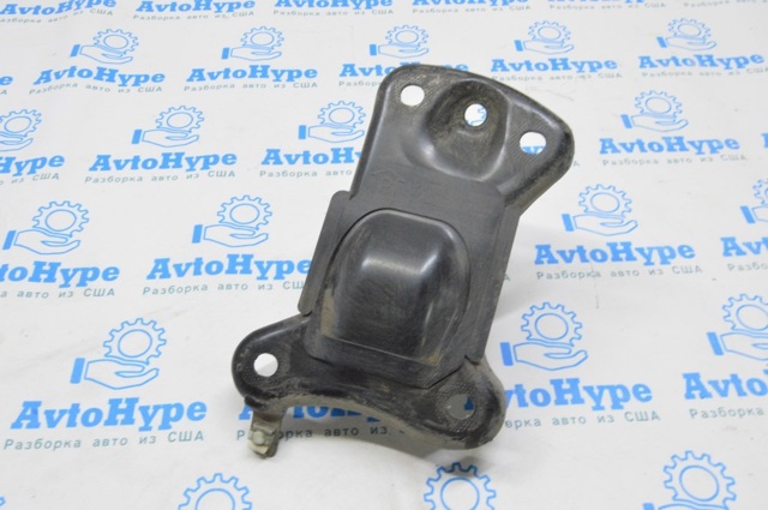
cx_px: 384
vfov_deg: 36.8
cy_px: 255
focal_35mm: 36
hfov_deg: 53.2
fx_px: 767
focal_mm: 24
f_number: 20
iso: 6400
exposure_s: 1/20
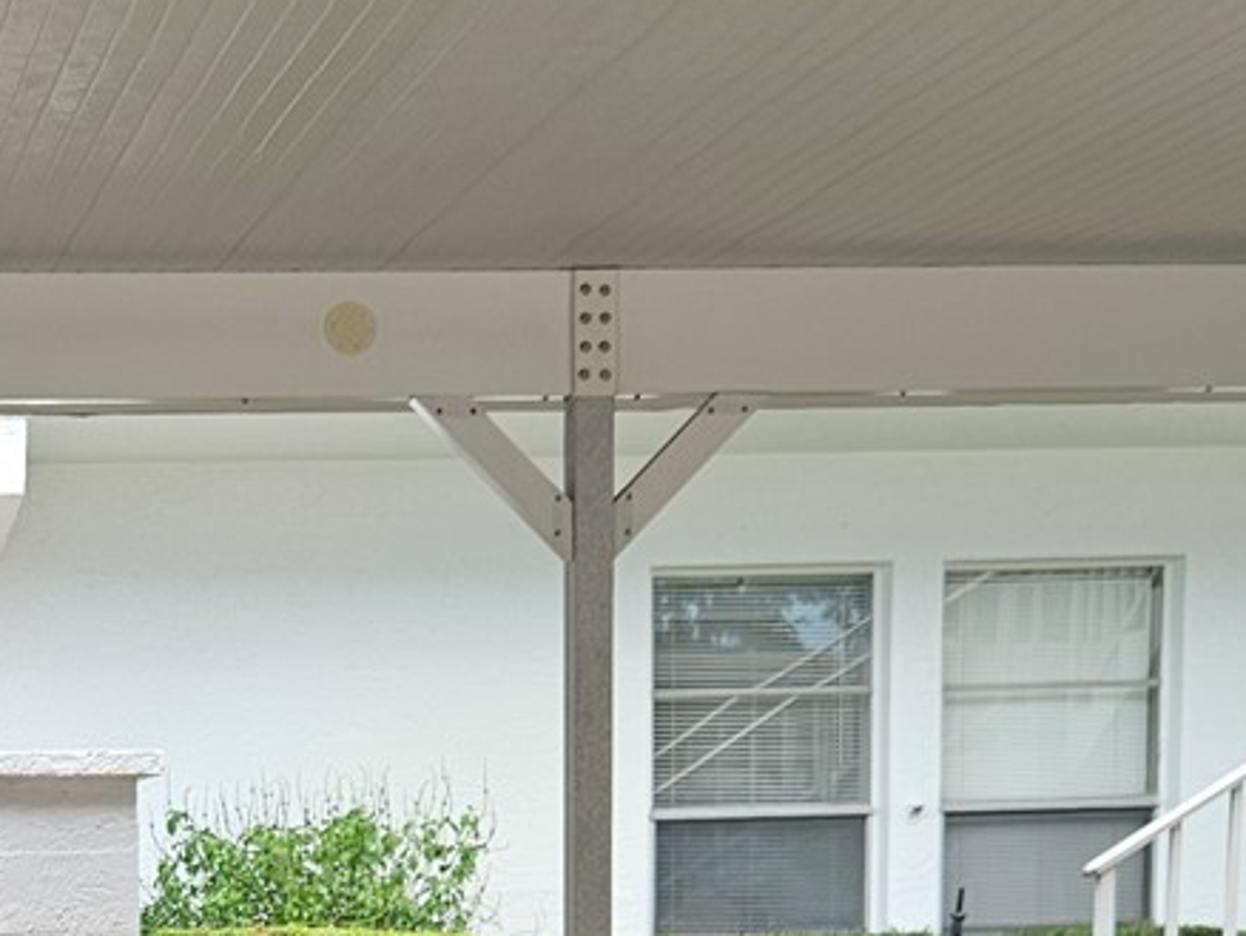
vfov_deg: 16.4
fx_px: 3025
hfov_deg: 22.6
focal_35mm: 84
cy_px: 1303
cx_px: 100
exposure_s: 1/507
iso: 32
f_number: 1.8
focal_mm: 5.4
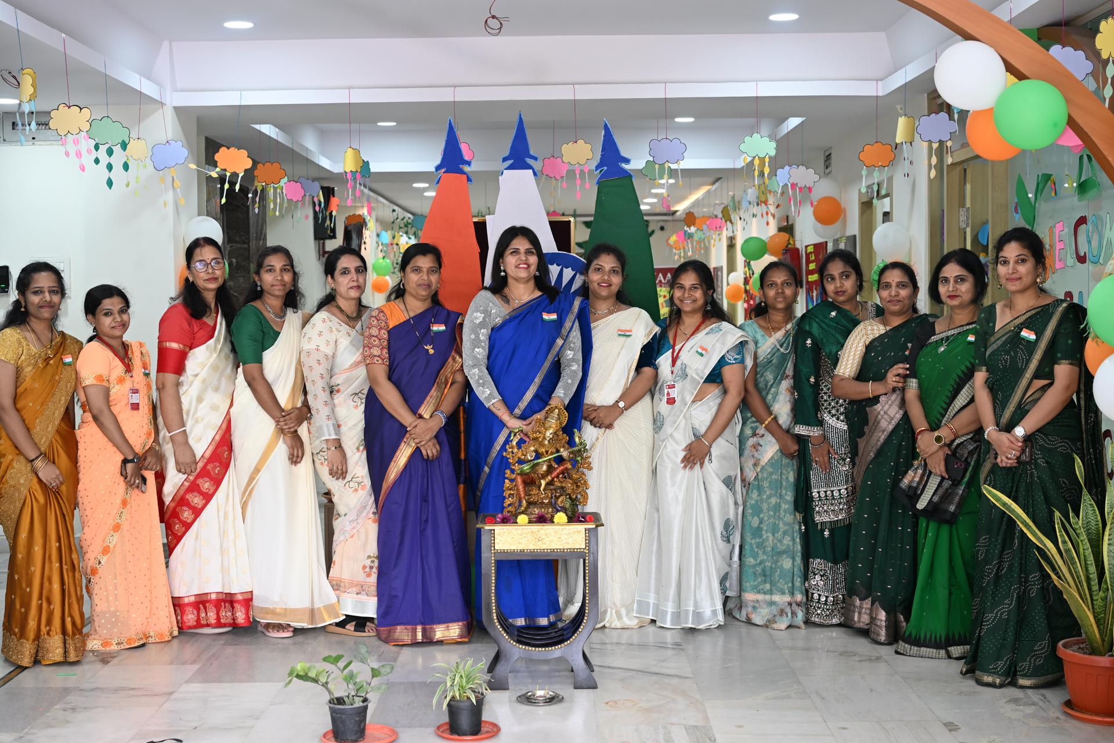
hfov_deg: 39.6
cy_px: 372
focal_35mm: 50
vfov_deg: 27.0
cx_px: 557
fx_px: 1547
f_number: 4
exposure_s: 1/80
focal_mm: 50
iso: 400
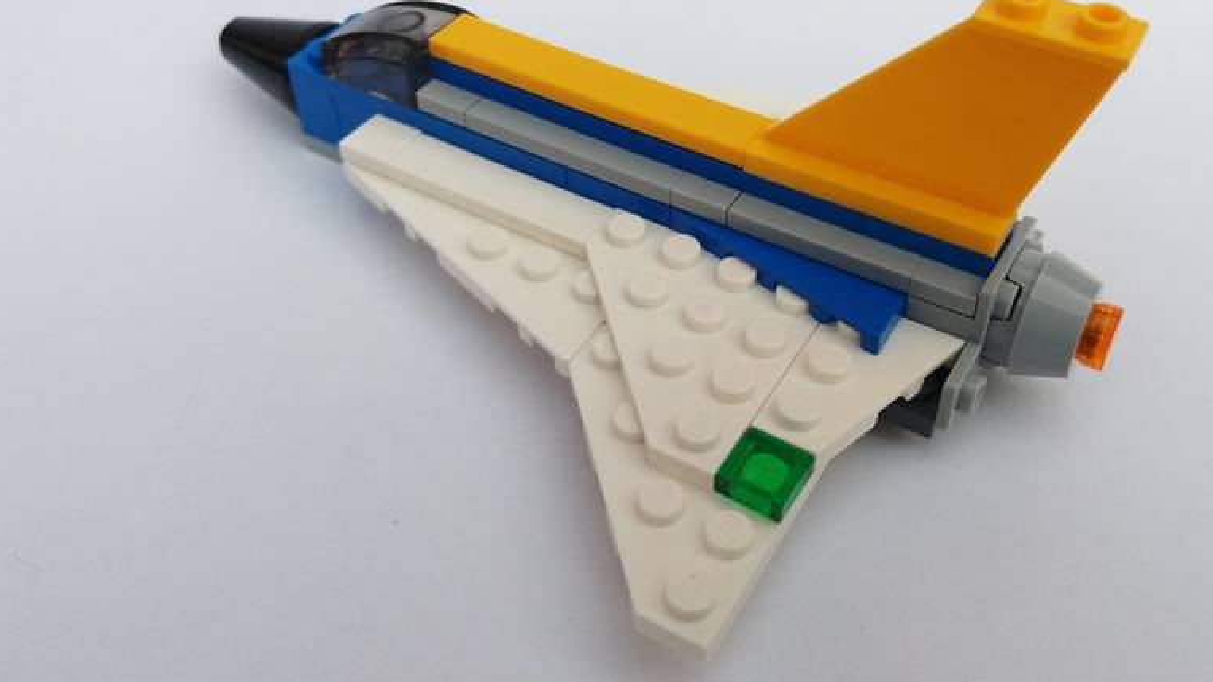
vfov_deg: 32.7
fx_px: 1158
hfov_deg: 55.2
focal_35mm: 36
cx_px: 672
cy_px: 282
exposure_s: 1/1217
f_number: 1.9
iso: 64
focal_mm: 3.7
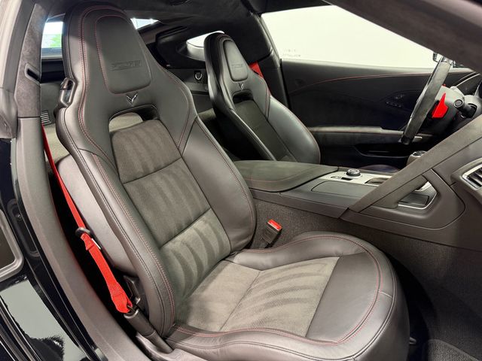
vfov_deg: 56.8
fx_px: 334
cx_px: 241
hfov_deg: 71.6
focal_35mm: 24
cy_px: 180
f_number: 1.78
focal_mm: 6.76
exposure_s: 1/60
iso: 500
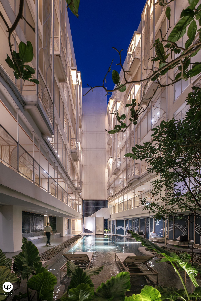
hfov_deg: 77.3
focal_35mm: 15
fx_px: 126
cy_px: 150
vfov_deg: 100.4
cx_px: 100
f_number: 4
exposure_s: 1/15
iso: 3200
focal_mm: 10
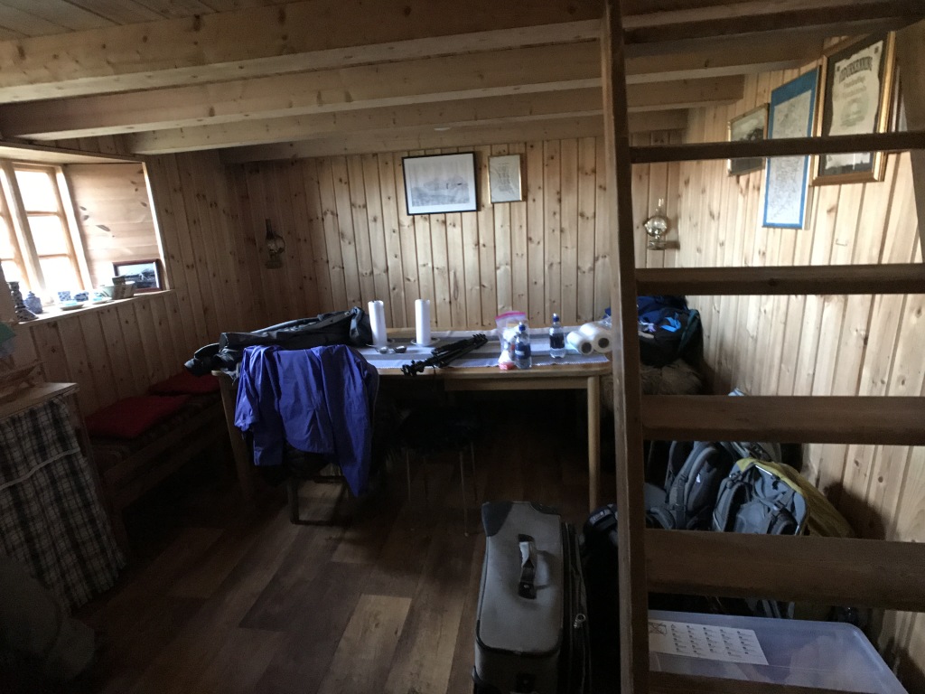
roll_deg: +3.0
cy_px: 347
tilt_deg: -13.6
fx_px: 748
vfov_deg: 49.7
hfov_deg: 63.4
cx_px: 462
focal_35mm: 28
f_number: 1.8
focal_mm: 3.99
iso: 320
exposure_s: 1/17
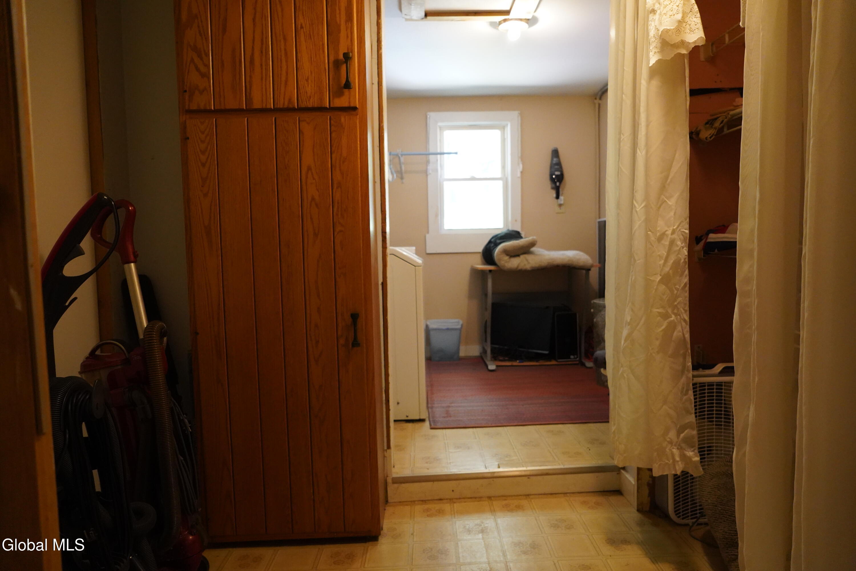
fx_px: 571
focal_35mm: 24
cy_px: 286
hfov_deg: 73.7
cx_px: 428
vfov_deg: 53.1
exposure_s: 1/160
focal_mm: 24
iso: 8000
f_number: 4
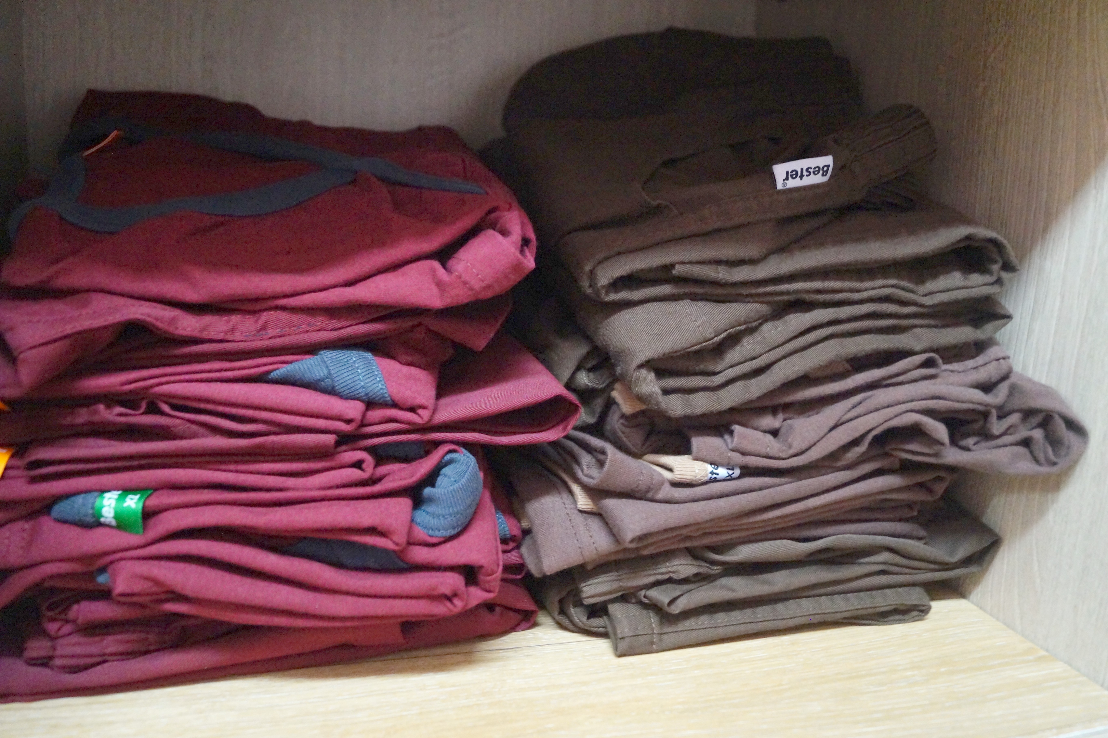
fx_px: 831
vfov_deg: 47.9
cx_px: 554
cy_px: 369
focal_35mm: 27
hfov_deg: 67.4
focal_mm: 18
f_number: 3.5
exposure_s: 1/60
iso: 3200
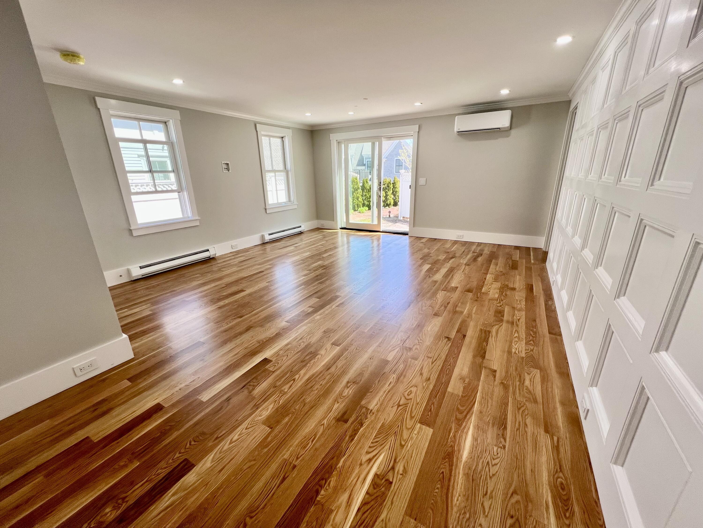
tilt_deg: -17.7
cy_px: 264
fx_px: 264
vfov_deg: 89.9
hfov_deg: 106.2
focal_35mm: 13
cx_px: 352
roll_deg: +1.0
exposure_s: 1/120
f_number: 1.8
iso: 32
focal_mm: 1.57
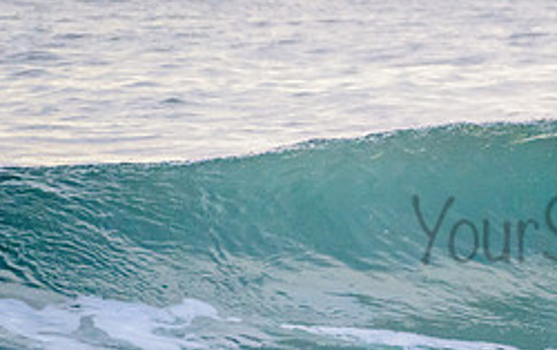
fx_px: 21995
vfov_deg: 0.9
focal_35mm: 1447
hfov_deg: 1.5
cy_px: 163
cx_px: 710
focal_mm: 500
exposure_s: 1/2000
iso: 1250
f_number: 5.6
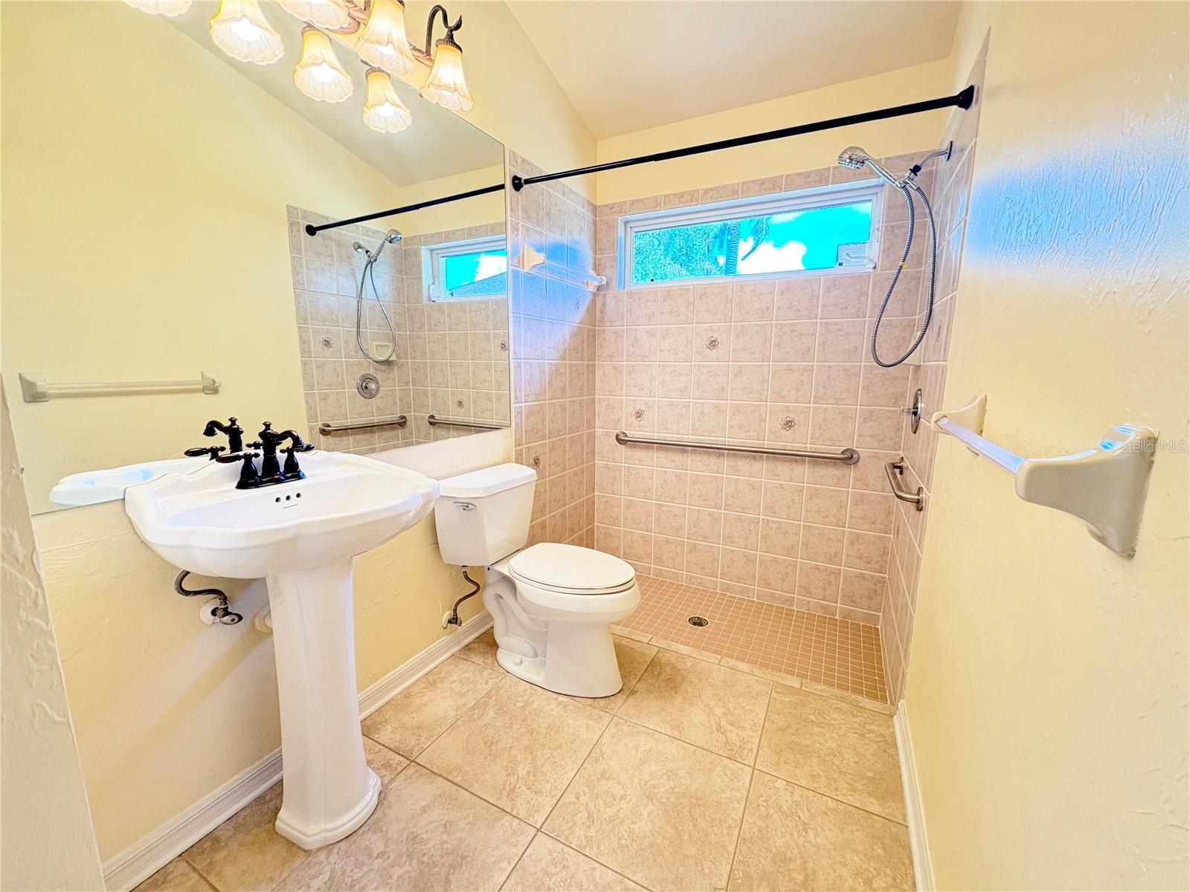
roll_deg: +0.3
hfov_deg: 102.1
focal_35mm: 14
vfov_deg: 85.7
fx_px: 481
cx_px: 595
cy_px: 446
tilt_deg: -9.7
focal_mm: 2.22
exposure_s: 1/60
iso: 250
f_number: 2.2
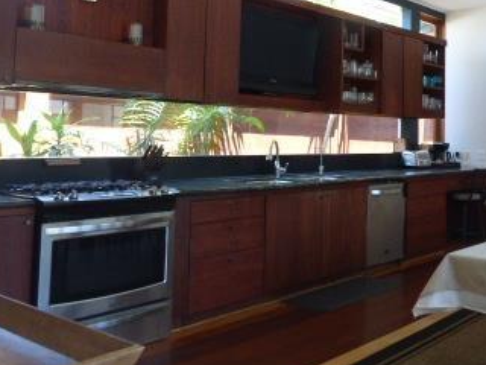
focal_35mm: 40
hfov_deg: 43.4
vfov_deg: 35.6
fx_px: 562
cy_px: 117
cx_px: 422
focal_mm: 3.58
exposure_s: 1/60
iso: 200
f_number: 2.8
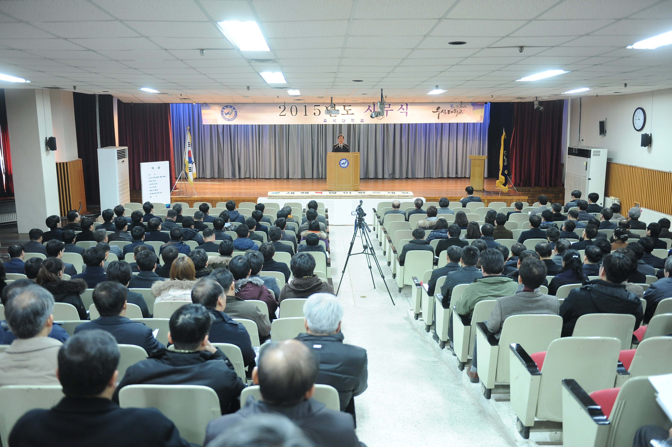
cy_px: 224
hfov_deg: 55.8
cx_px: 336
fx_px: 634
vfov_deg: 38.8
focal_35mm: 34
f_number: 2.8
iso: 2000
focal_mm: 34
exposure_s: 1/90
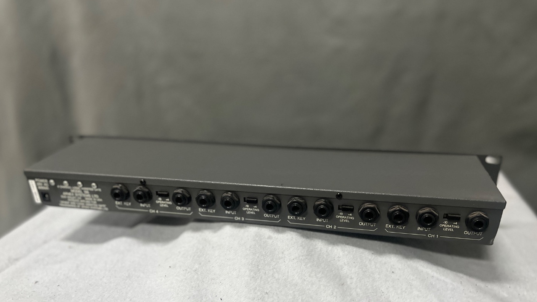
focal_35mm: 29
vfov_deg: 39.9
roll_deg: +0.5
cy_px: 191
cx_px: 272
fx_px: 413
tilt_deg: -25.6
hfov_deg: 66.1
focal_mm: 5.7
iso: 500
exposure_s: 1/60
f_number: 1.5
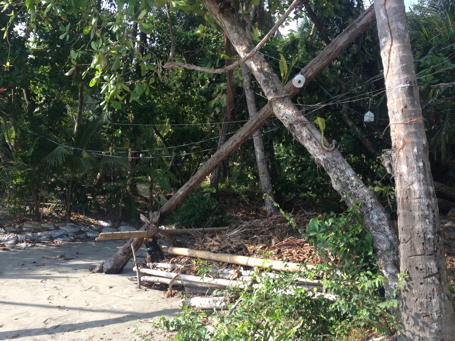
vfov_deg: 40.7
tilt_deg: -5.0
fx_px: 460
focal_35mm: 35
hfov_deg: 52.6
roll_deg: -1.1
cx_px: 228
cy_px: 170
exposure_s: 1/449
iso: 50
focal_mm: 4.28
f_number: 2.4
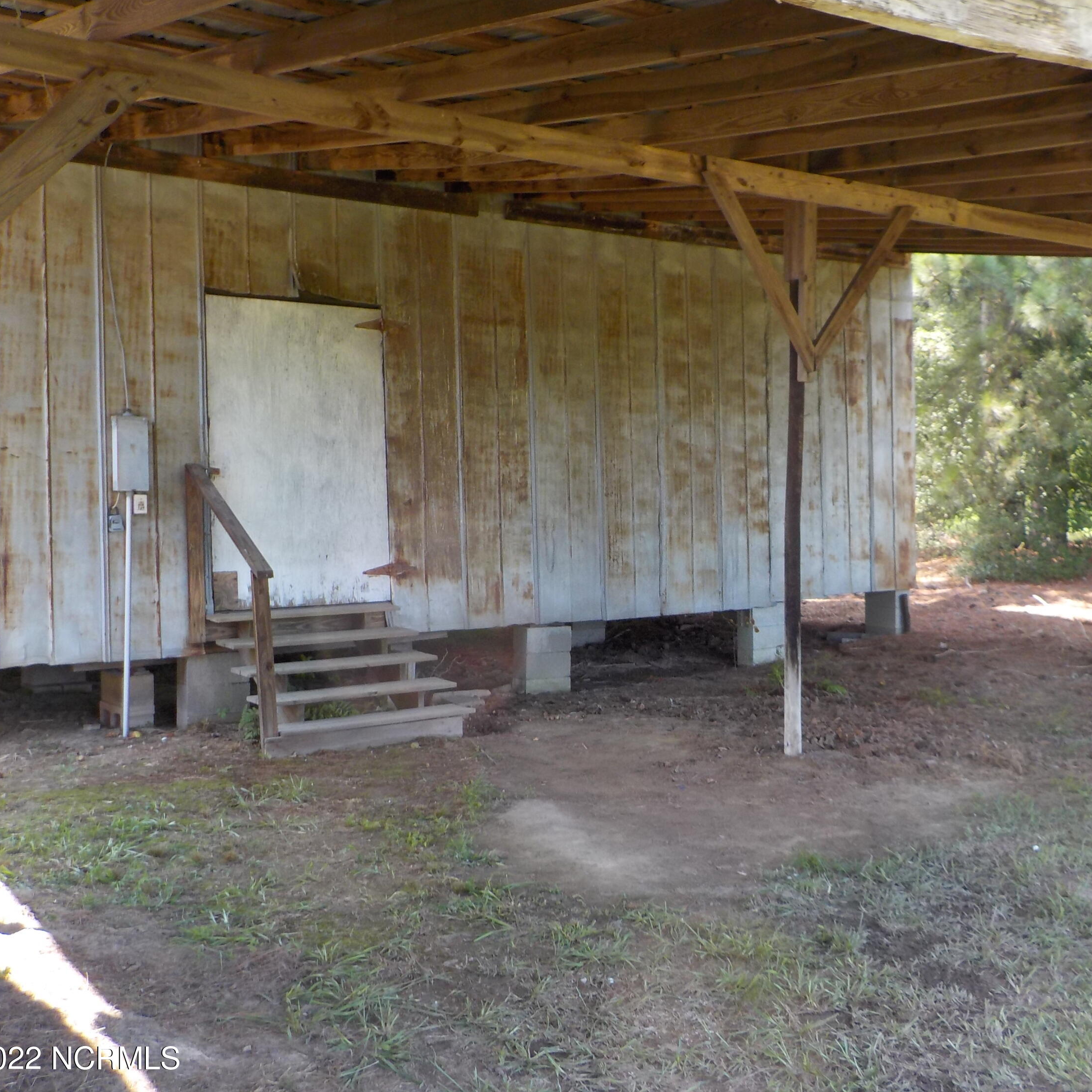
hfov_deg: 45.6
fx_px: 1285
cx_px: 688
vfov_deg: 46.0
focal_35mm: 36
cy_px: 553
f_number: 3.3
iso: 125
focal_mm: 4.1
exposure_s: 1/100
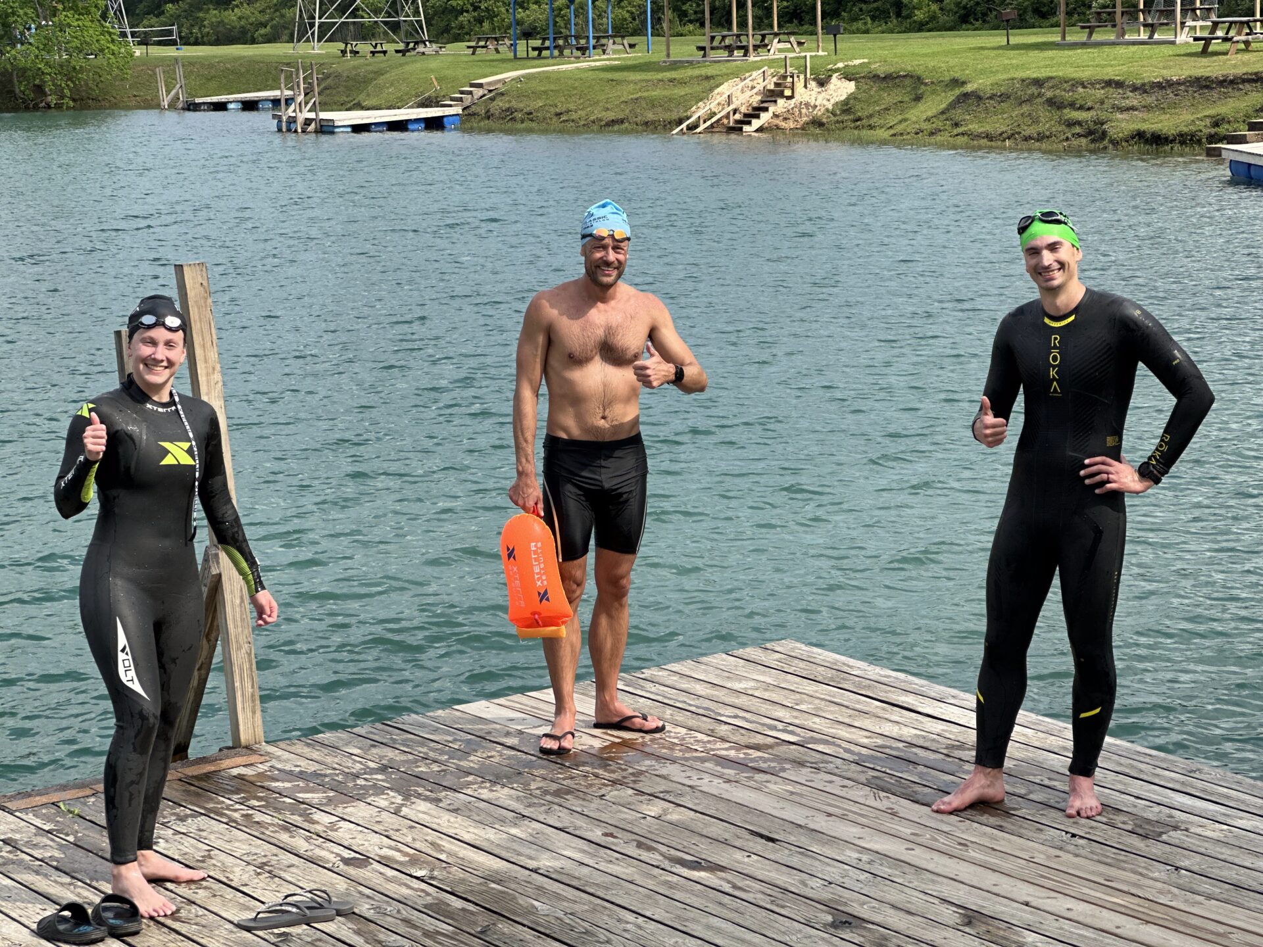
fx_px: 2809
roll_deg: +1.4
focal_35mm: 77
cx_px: 632
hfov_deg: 25.3
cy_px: 474
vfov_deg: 19.1
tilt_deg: -7.9
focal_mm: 9
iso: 32
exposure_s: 1/558
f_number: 2.8
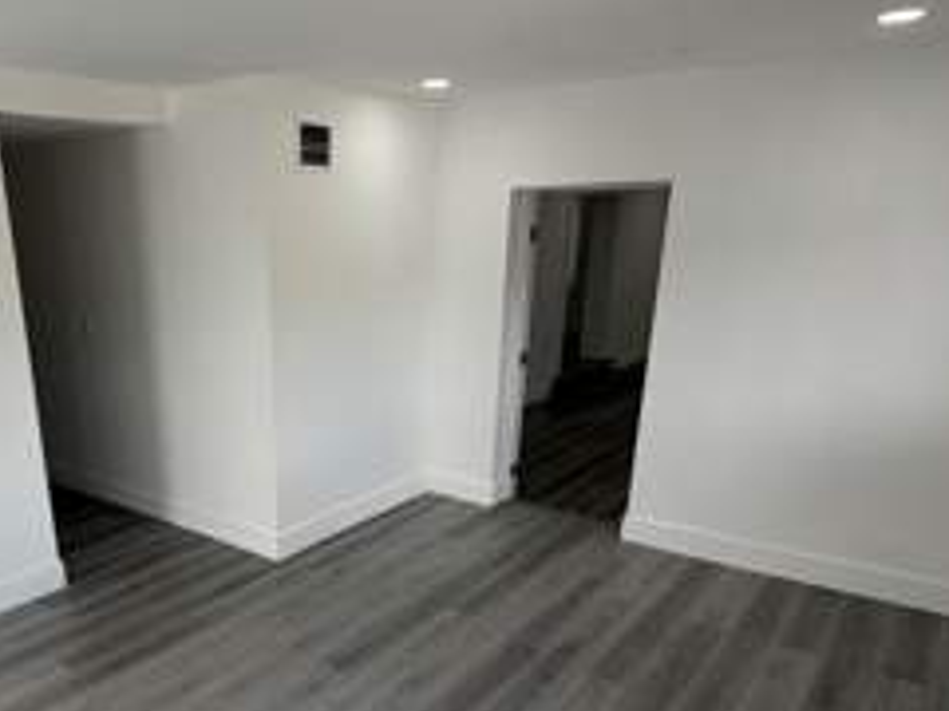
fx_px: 768
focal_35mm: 28
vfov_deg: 48.4
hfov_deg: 61.7
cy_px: 506
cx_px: 308
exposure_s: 1/168
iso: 40
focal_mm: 2.22
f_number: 2.2
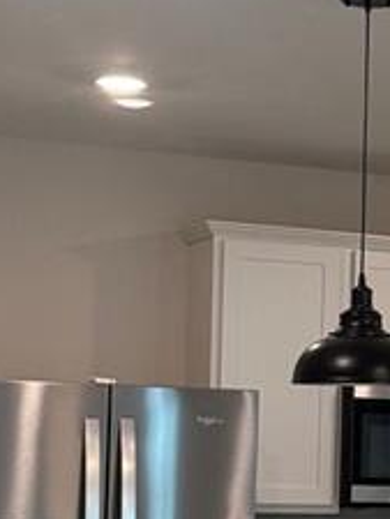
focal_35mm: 128
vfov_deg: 15.3
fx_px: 1921
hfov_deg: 11.2
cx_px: 547
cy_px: 434
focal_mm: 6.76
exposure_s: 1/149
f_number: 1.78
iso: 200
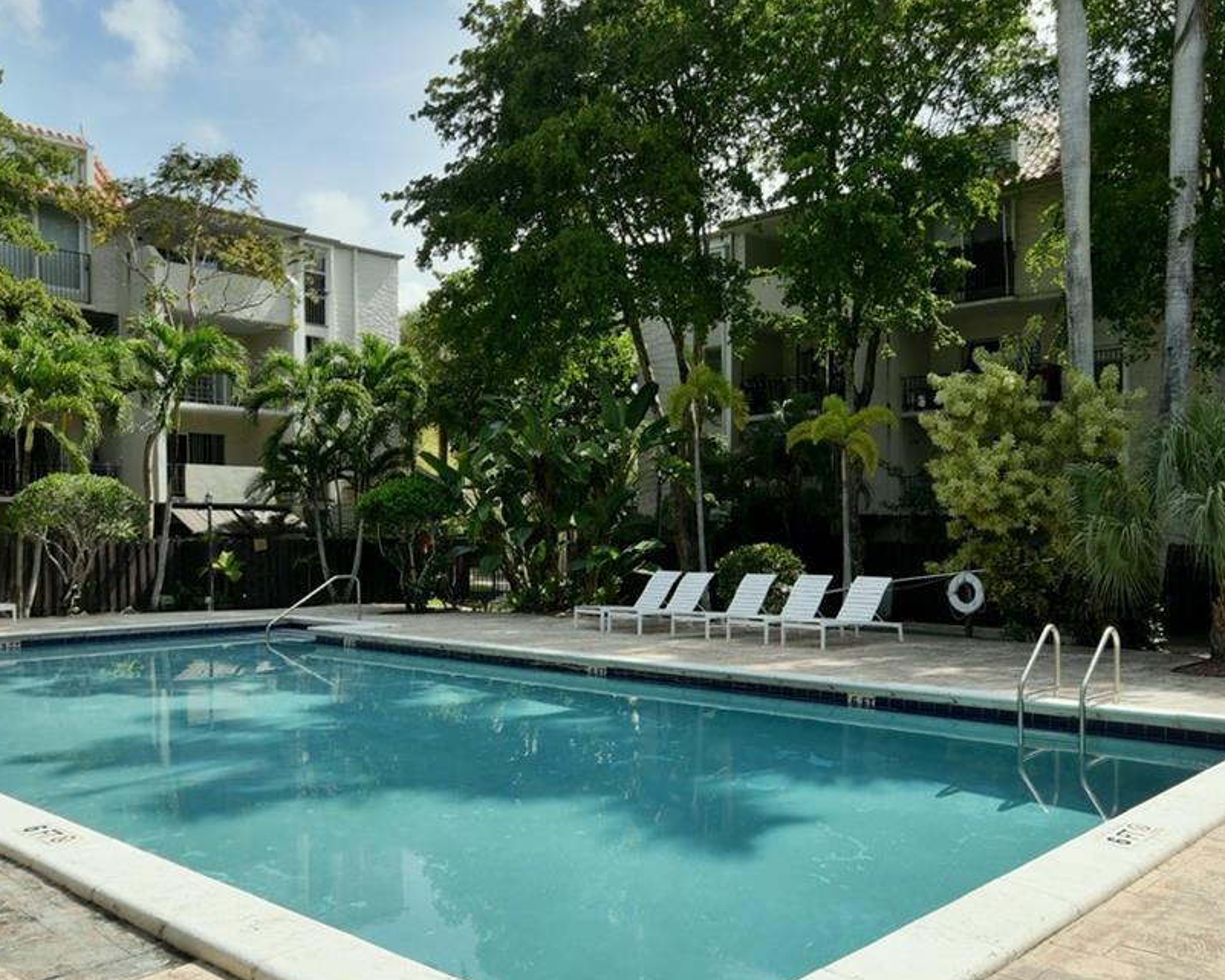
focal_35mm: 31
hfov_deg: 57.2
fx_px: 1122
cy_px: 540
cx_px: 668
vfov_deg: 47.1
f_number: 8
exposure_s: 1/250
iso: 100
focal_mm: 11
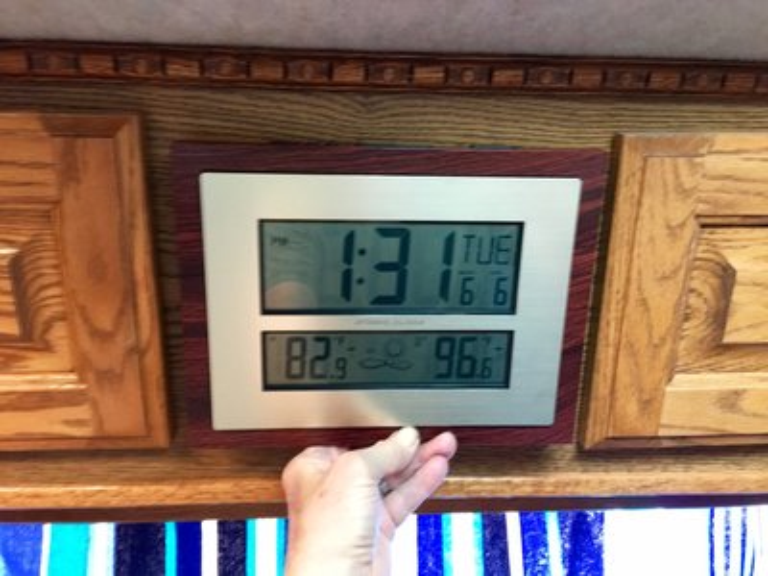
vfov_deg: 48.2
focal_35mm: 29
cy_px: 288
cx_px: 384
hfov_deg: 61.7
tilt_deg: +3.6
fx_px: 643
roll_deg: -1.7
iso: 250
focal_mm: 4.15
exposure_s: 1/15
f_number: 2.2
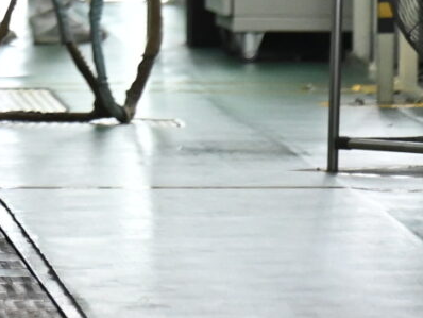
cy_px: -508
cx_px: -657
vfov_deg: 1.9
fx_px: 9672
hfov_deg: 2.5
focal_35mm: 791
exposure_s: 1/1250
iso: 2800
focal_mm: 128
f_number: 2.8
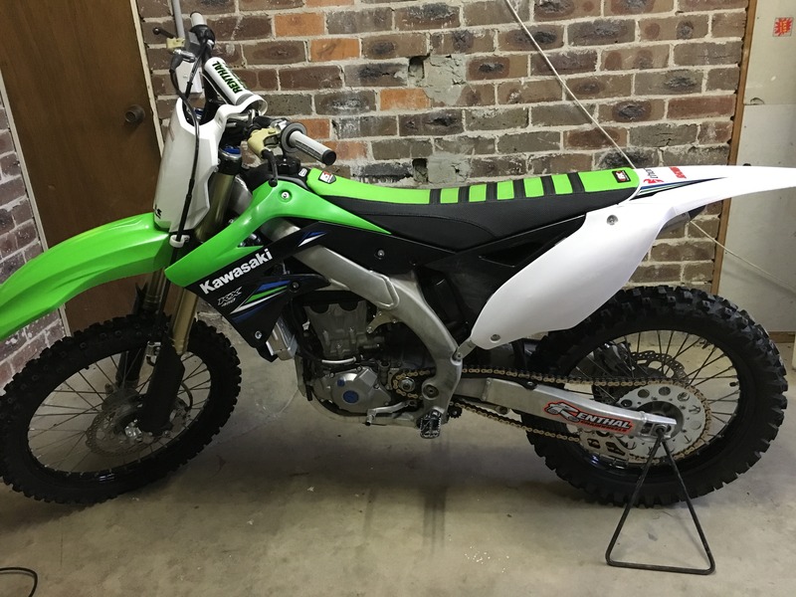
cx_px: 398
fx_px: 667
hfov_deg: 61.7
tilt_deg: -22.9
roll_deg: +2.1
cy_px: 298
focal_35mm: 29
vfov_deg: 48.2
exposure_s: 1/17
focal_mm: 4.15
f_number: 2.2
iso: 250
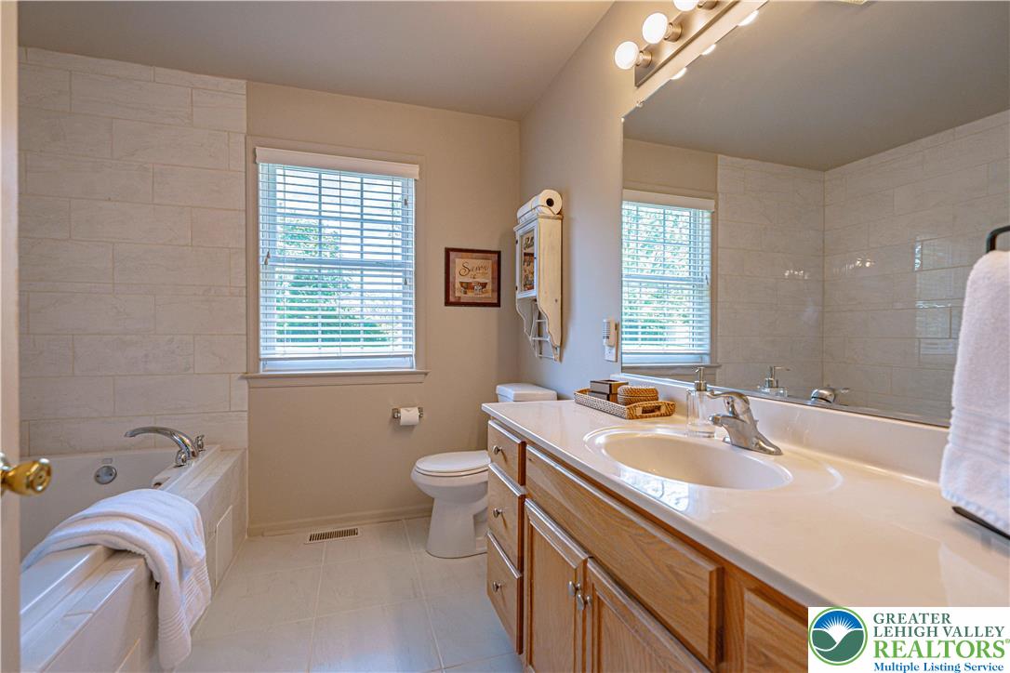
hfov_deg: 96.7
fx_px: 449
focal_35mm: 16
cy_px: 336
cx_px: 505
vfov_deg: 73.7
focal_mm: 16
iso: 800
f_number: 5
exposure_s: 1/1250
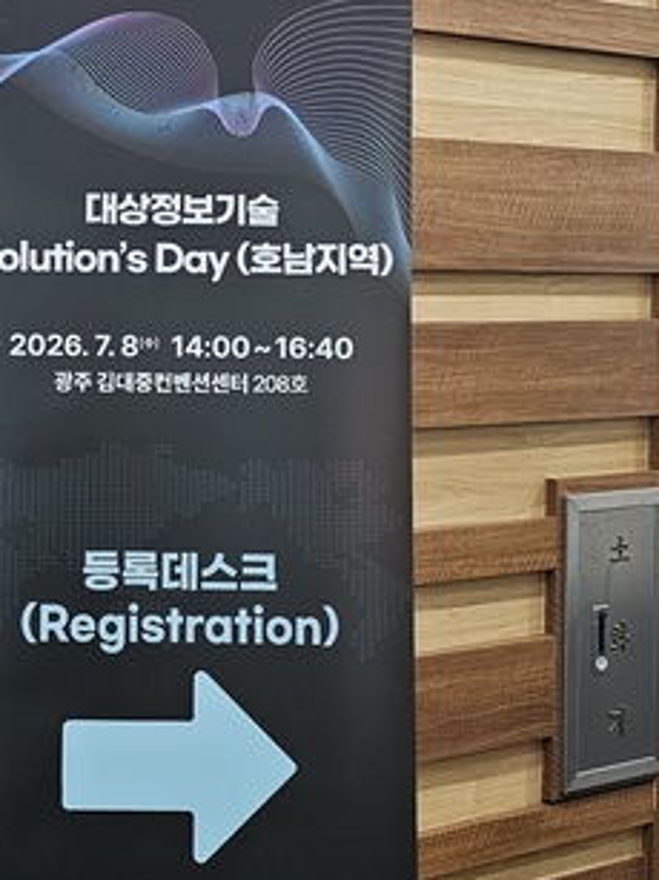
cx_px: 178
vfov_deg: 32.2
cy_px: 447
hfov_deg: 24.2
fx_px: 1524
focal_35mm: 60
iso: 640
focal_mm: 6.3
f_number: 1.7
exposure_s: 1/120
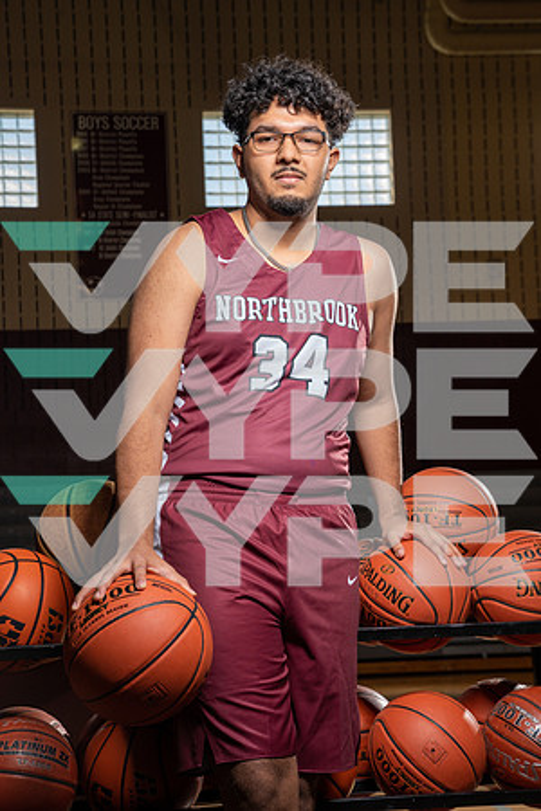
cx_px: 270
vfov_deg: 29.2
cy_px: 406
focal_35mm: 69
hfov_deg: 19.7
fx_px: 1555
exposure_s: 1/250
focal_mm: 69
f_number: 8
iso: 500
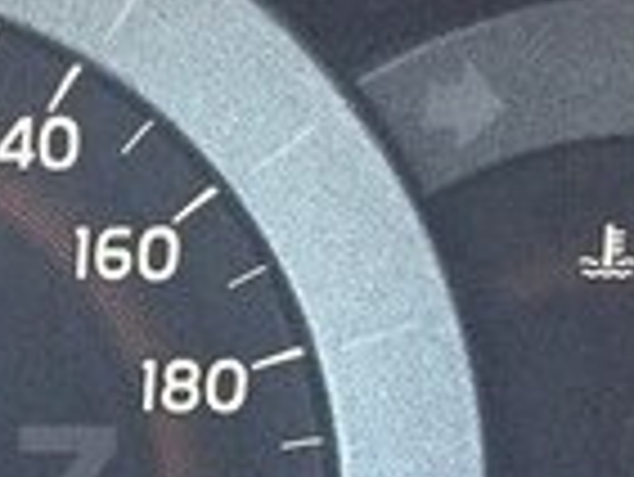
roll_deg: -3.8
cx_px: -342
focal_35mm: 136
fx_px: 2493
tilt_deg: -27.1
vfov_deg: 10.8
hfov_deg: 13.6
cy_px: 493
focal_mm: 4.15
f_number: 2.2
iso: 250
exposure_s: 1/33
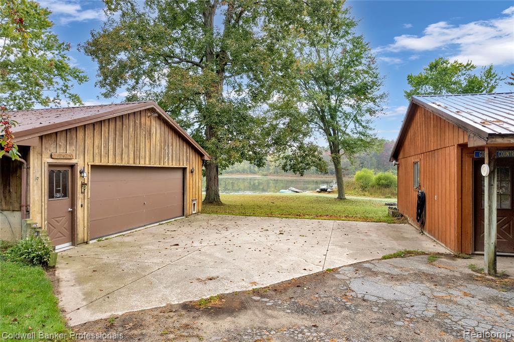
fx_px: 314
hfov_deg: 78.6
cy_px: 171
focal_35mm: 22
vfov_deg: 57.1
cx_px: 257
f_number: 2.8
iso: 100
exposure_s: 1/100
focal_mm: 8.38
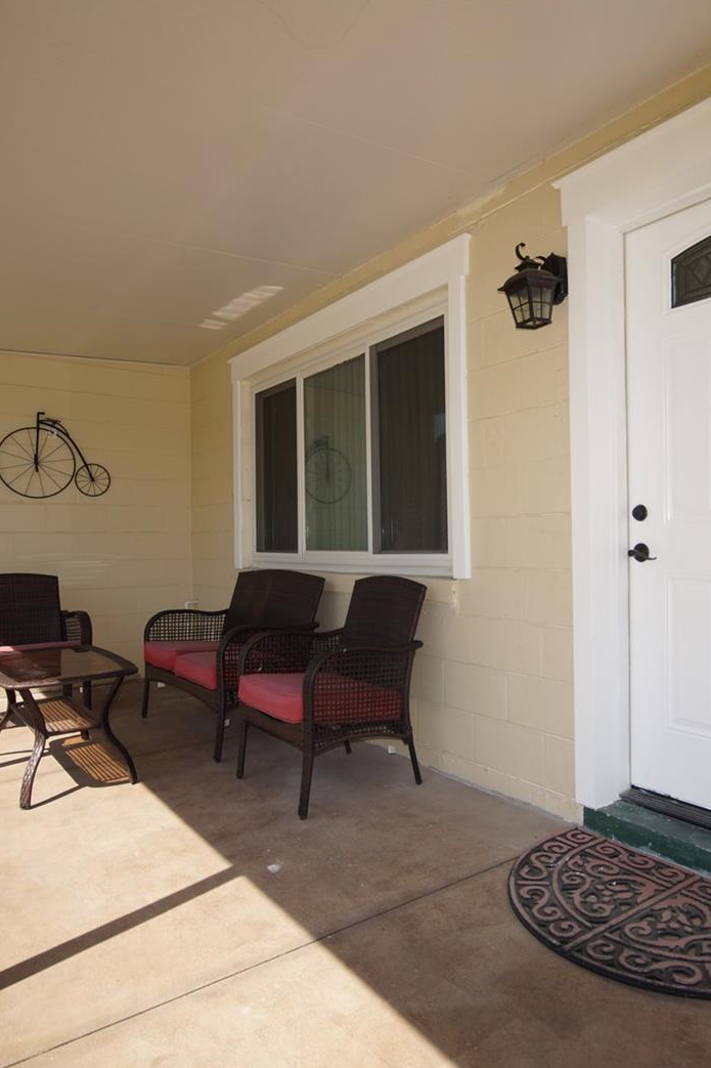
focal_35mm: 23
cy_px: 541
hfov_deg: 54.4
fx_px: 682
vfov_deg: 76.1
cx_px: 448
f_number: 5.6
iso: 100
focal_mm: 10
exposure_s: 1/160
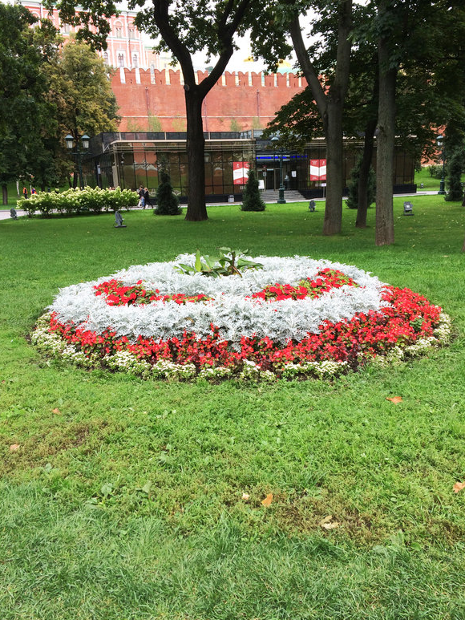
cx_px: 225
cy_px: 316
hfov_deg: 46.8
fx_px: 537
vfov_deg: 60.0
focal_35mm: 30
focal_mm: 4.15
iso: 32
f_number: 2.2
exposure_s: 1/205
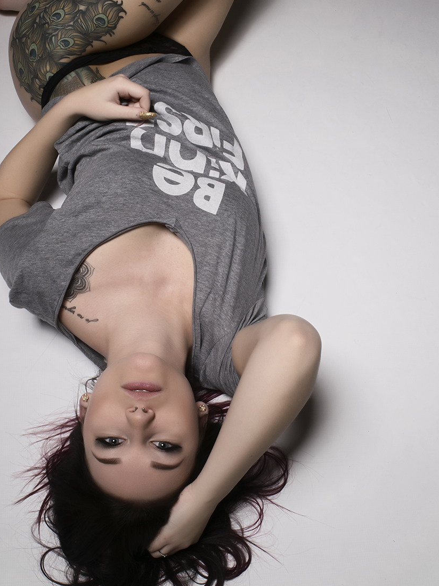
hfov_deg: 25.8
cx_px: 185
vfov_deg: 33.8
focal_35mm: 57
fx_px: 959
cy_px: 229
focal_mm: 27
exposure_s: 1/100
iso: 200
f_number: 18
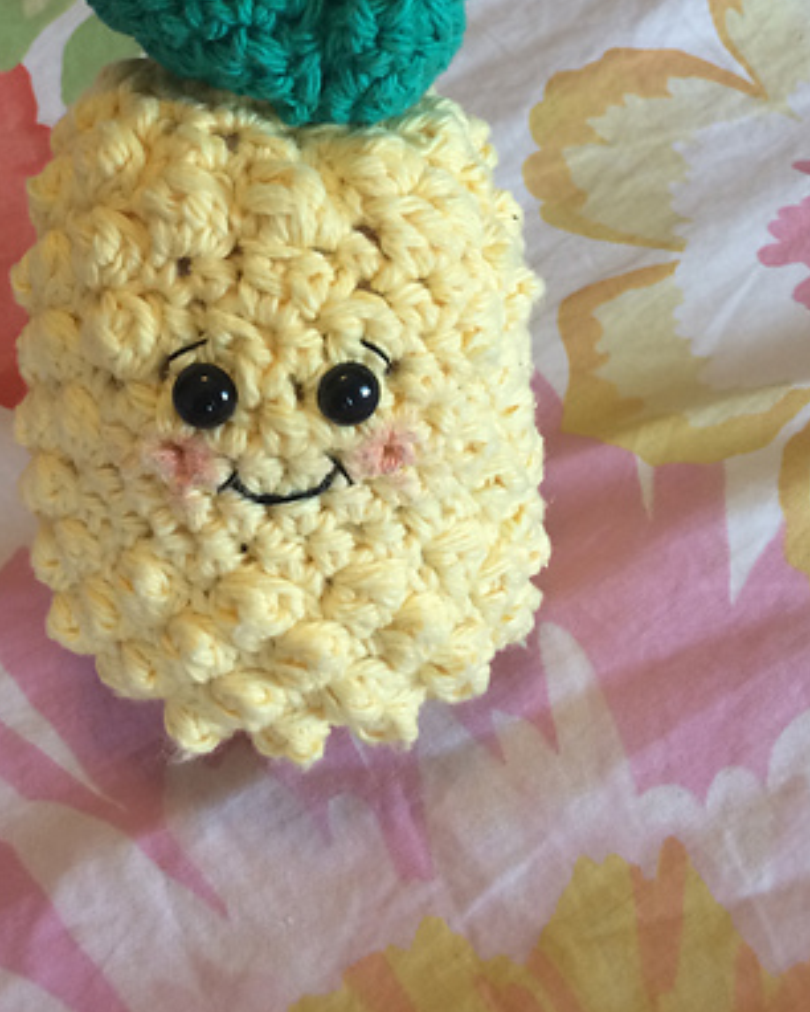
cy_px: 257
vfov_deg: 37.1
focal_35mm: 49
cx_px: 283
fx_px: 1467
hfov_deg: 30.7
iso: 50
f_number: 2.2
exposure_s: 1/30
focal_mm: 4.12
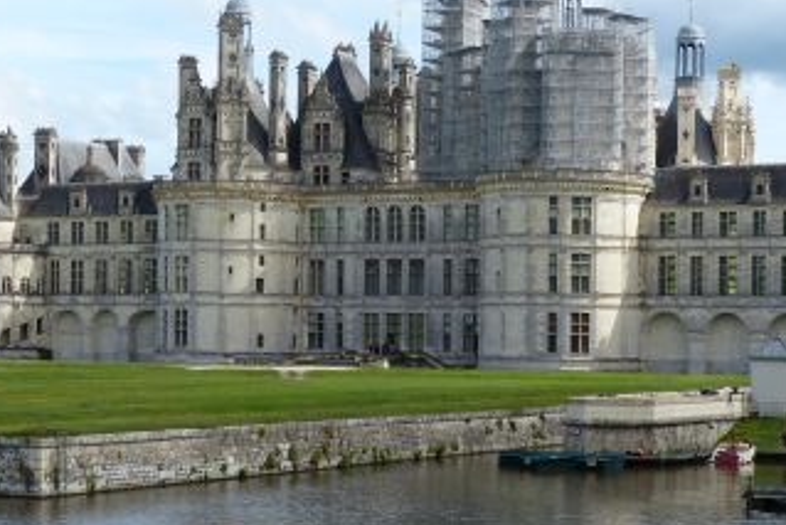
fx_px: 1922
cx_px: 387
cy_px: 361
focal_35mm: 88
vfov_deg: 15.5
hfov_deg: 23.1
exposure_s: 1/640
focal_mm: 9.8
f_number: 4
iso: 100
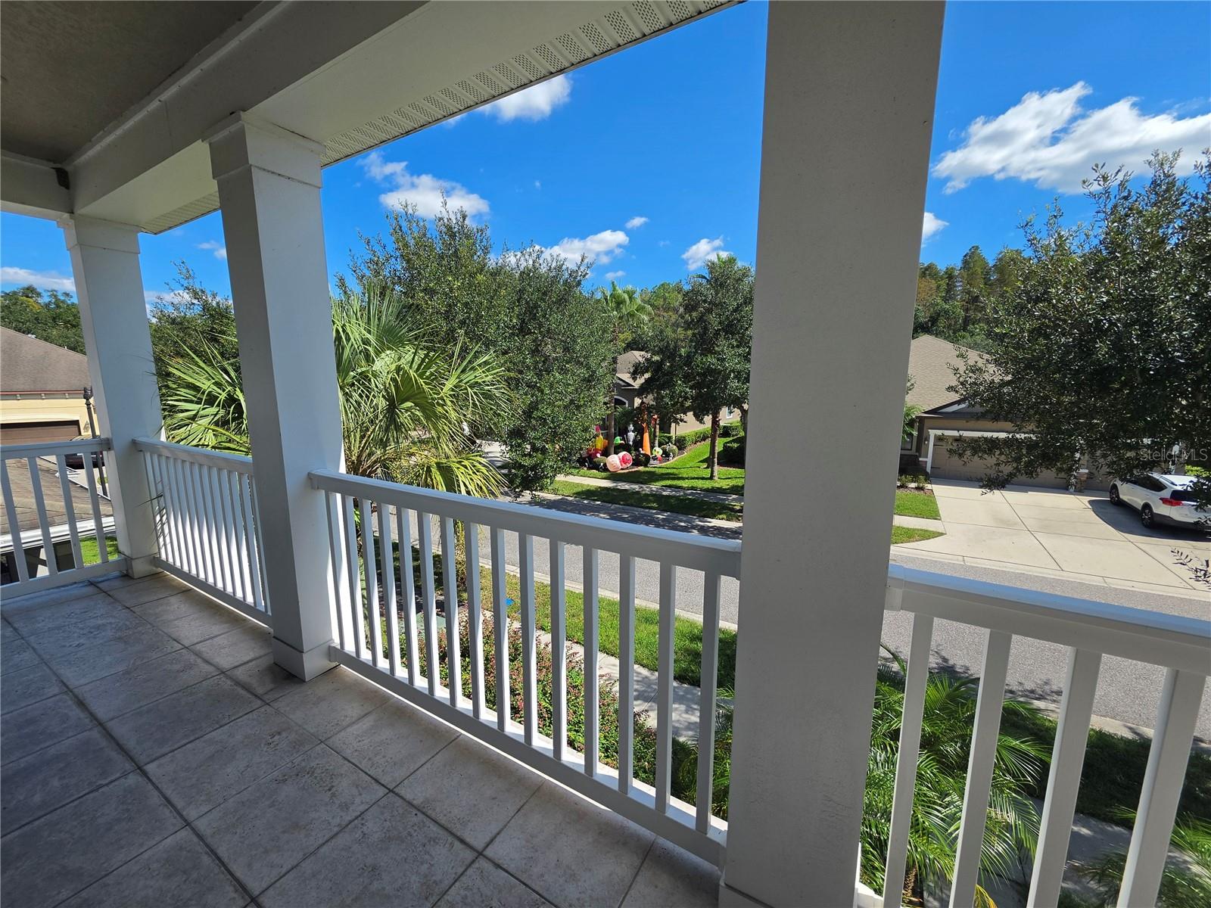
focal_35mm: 13
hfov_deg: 106.2
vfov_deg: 89.9
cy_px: 454
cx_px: 606
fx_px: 455
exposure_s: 1/1472
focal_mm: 2.2
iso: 40
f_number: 1.9
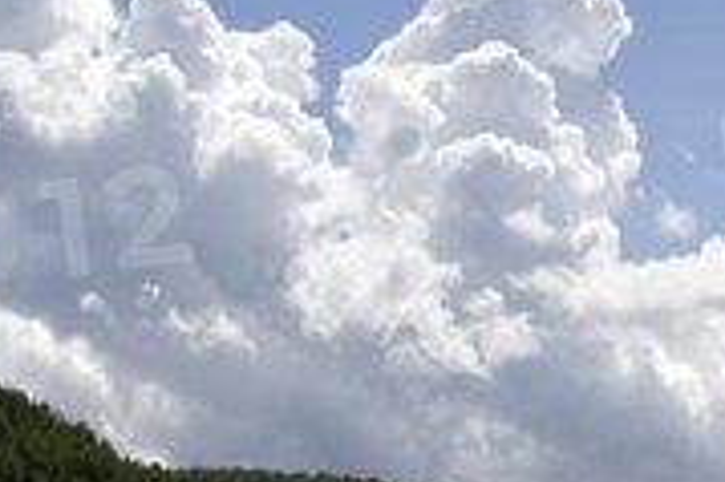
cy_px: 282
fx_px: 3239
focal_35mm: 161
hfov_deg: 12.4
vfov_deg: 8.5
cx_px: 919
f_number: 5.6
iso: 64
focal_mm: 36
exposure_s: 1/1000
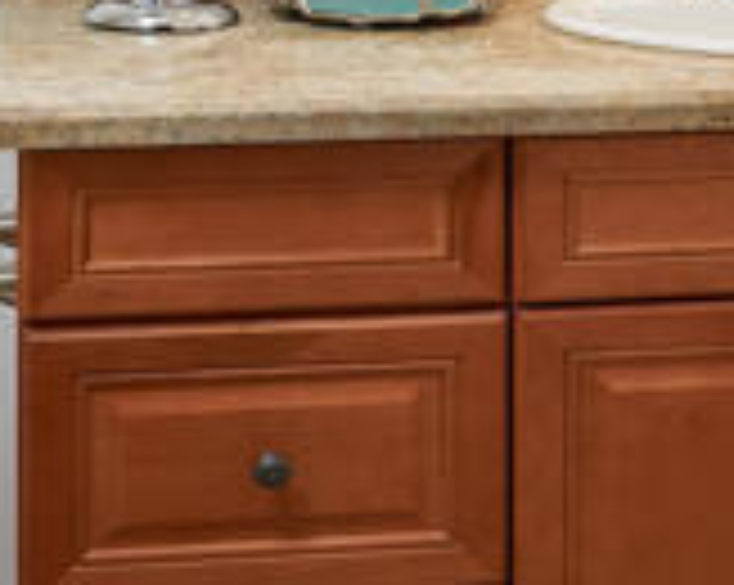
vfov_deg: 23.2
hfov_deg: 31.8
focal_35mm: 59
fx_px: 1280
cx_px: 275
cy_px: -146
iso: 640
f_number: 8
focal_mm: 16
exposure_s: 1/100
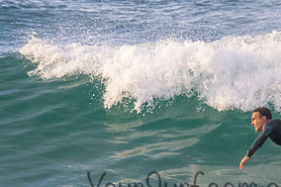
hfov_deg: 1.0
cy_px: 139
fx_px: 16631
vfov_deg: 0.6
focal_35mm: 2132
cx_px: 142
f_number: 11
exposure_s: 1/1600
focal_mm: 800
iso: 3600
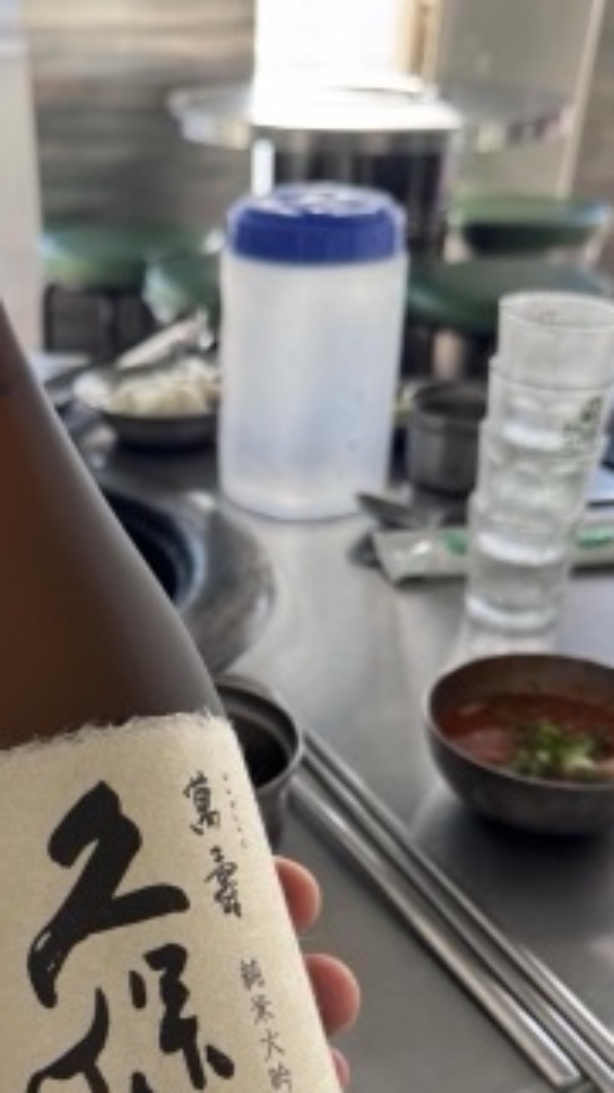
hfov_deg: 30.0
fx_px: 1129
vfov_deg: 50.7
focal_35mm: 39
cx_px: 163
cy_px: 723
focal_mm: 6.76
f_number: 1.78
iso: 80
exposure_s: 1/121
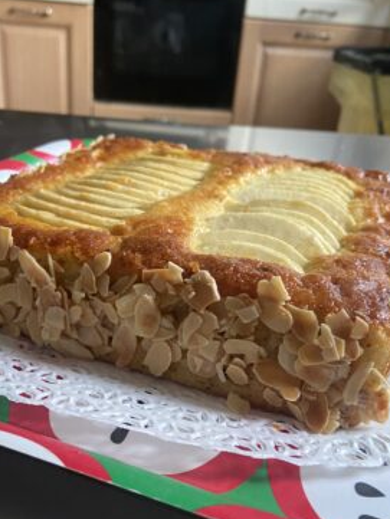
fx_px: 540
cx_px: 175
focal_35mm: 36
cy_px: 296
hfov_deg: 39.6
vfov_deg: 51.2
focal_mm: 4.25
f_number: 1.8
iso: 320
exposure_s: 1/60
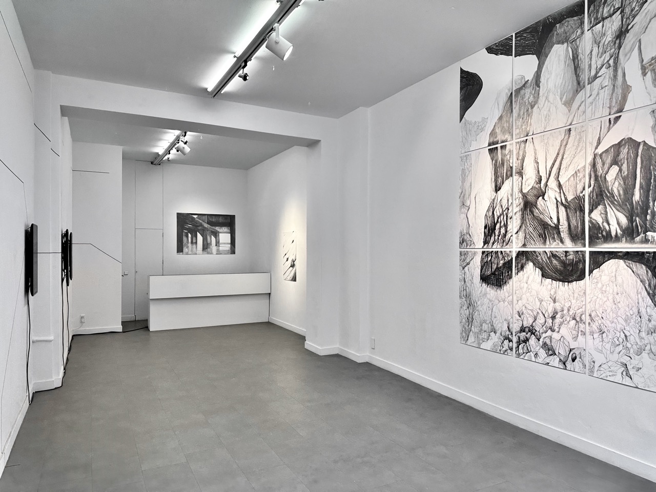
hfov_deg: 71.6
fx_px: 455
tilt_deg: +0.1
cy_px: 246
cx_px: 328
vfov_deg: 56.8
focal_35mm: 24
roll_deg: -0.3
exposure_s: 1/199
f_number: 1.78
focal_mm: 6.86
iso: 64
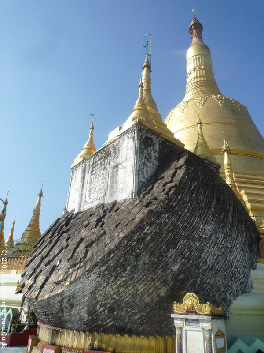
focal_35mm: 25
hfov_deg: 54.9
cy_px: 176
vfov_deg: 69.4
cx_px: 132
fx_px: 254
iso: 100
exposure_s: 1/640
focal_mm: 4.4
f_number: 4.5
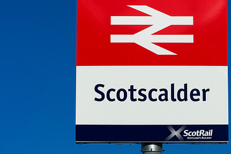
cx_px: 154
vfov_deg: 9.1
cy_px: 65
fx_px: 962
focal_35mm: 150
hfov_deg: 13.7
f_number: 22
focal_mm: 110
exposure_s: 1/640
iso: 800
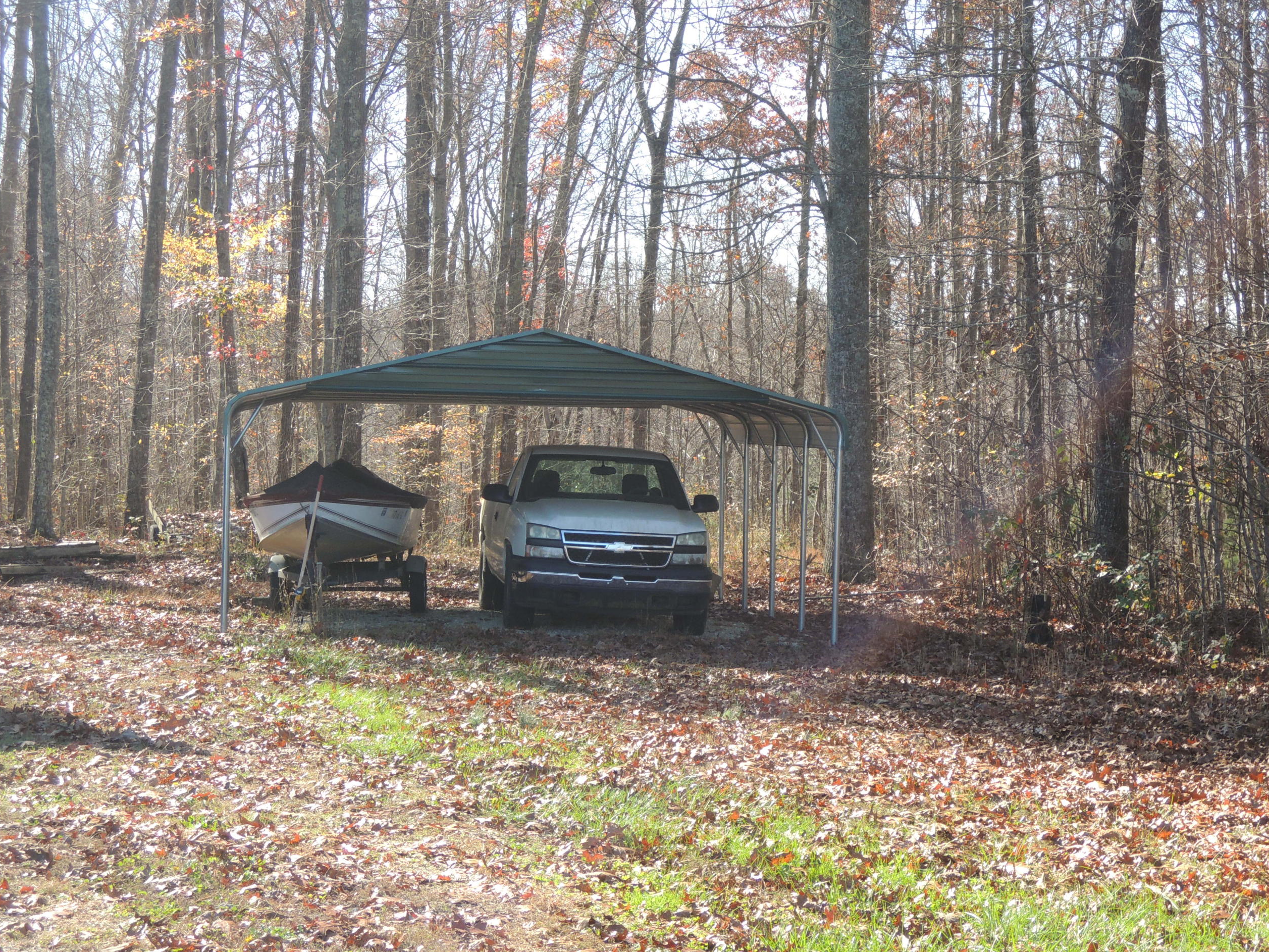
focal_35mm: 74
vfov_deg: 19.9
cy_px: 474
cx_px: 645
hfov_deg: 26.3
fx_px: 2713
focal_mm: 11.1
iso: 100
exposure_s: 1/160
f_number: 4.2
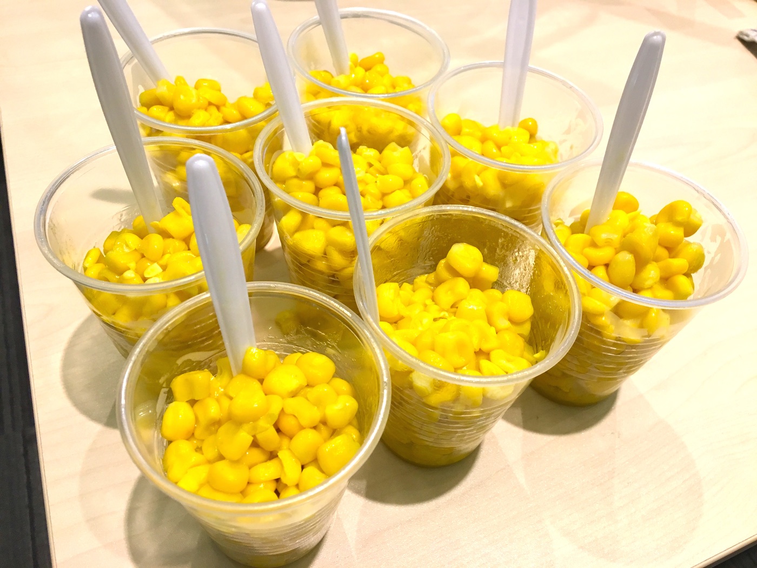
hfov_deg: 61.7
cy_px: 284
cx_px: 378
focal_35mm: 29
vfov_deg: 48.2
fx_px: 634
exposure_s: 1/33
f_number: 2.2
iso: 125
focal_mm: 4.15
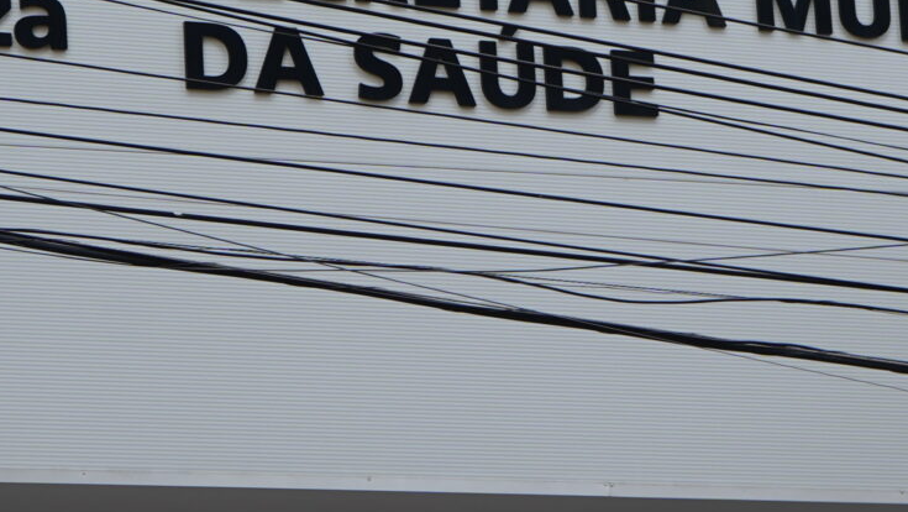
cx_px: 346
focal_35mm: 186
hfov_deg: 11.6
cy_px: 239
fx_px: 4480
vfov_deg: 6.5
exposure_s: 1/125
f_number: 5
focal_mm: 51
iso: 100
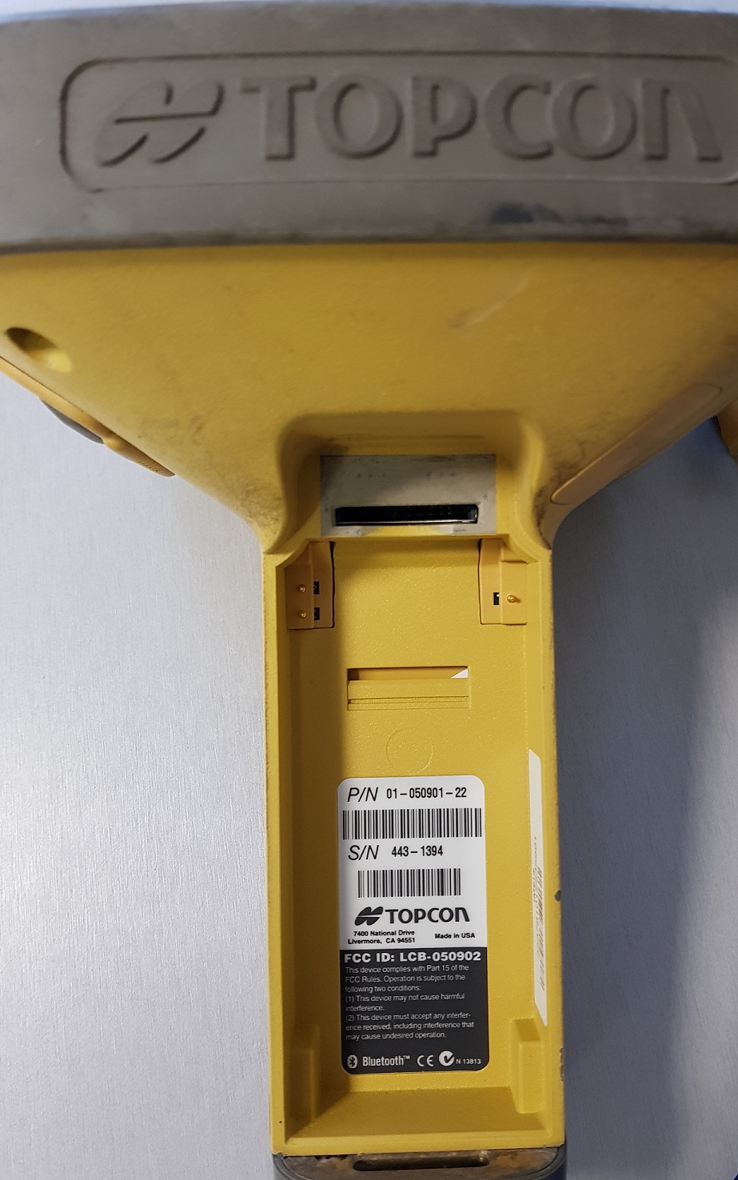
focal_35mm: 28
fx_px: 901
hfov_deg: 44.5
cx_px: 409
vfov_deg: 66.5
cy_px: 598
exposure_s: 1/25
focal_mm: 4.2
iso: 200
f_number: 1.7
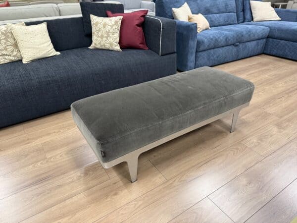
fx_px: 206
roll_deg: +1.6
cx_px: 148
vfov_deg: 56.8
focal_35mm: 24
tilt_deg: -30.3
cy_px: 112
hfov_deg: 71.6
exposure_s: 1/60
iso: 200
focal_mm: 6.76
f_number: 1.78
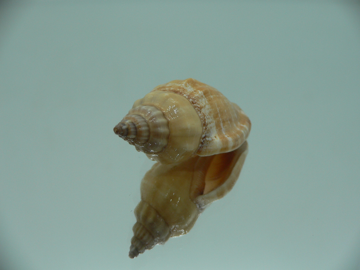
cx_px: 180
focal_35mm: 35
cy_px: 135
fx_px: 364
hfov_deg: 52.6
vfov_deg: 40.7
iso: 80
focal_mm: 4.6
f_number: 2.8
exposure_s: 1/60
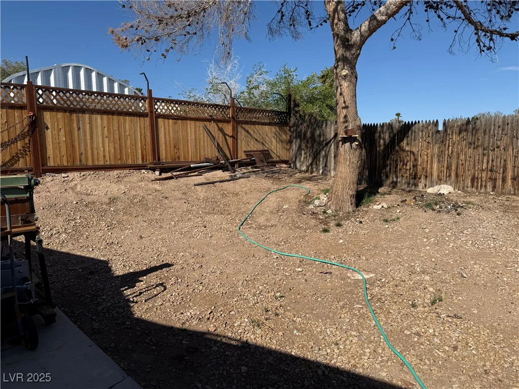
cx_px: 260
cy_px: 194
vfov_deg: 56.8
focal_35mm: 24
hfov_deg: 71.6
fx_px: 360
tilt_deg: -5.2
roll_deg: +1.2
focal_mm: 6.76
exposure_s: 1/6173
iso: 80
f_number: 1.78
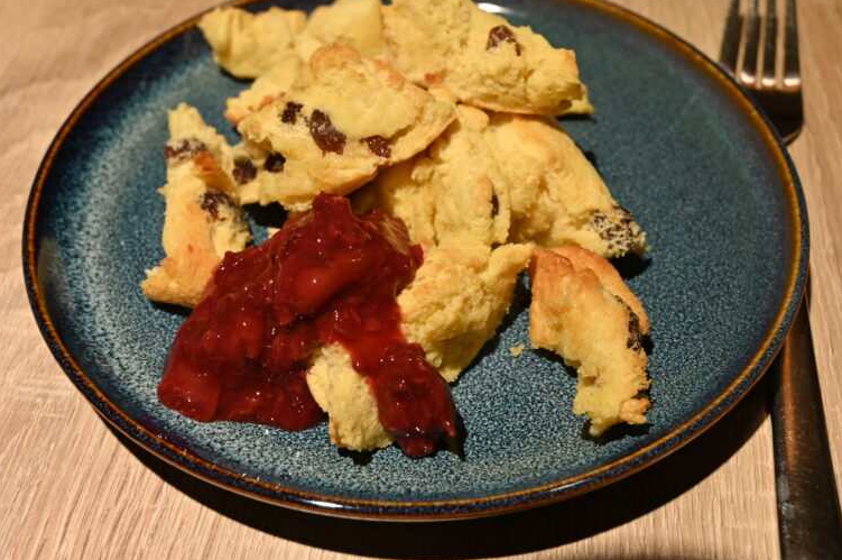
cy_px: 276
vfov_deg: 30.4
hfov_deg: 44.5
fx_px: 1028
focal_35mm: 44
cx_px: 415
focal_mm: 43
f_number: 9
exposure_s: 1/320
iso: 4000
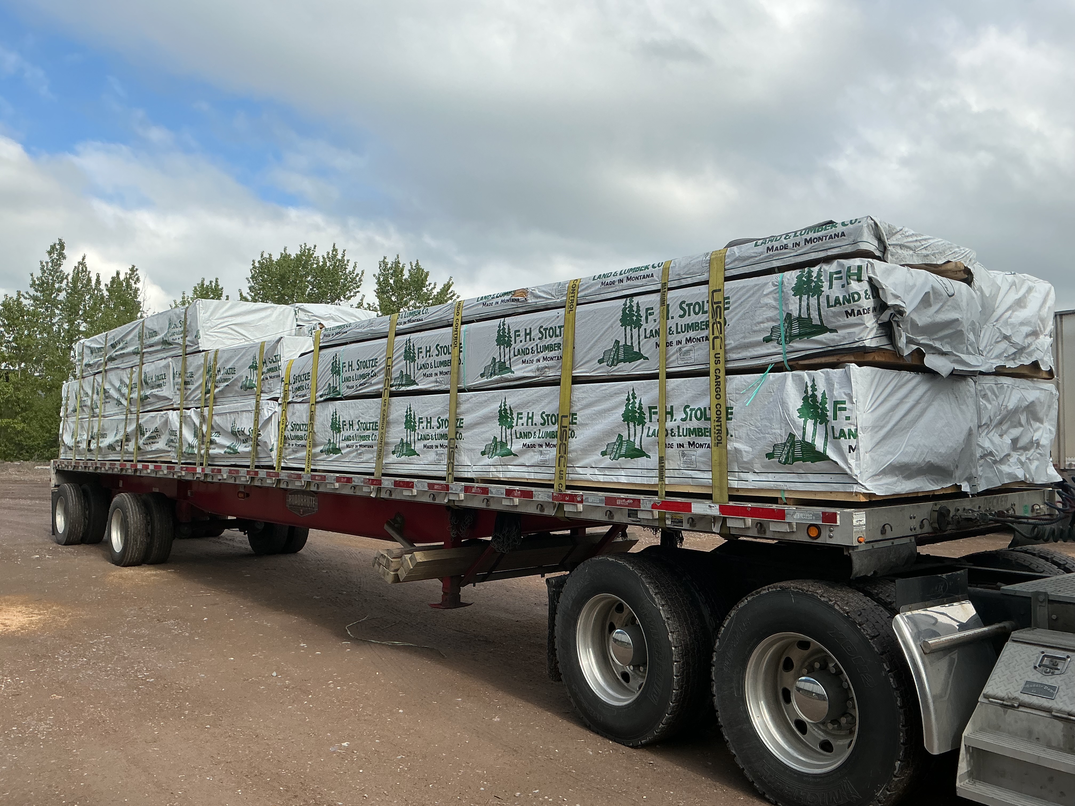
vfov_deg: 48.2
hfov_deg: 61.7
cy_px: 403
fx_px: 901
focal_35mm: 29
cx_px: 538
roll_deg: -0.3
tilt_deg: +4.6
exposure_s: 1/1786
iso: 25
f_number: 1.8
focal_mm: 3
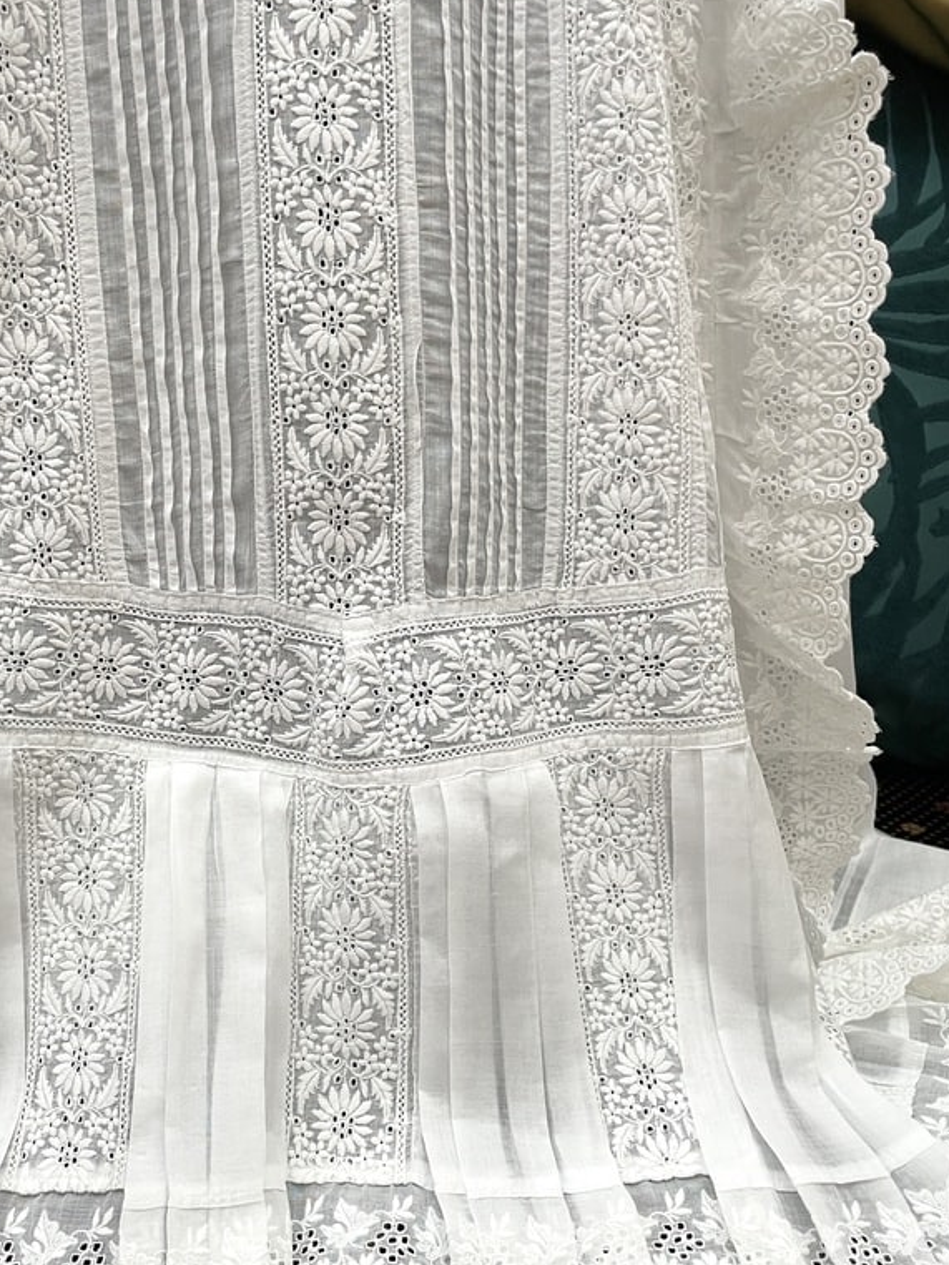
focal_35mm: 35
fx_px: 1279
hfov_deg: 40.4
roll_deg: +1.9
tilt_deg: -17.0
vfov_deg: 52.5
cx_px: 346
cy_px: 695
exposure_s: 1/50
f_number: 1.6
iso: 100
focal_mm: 4.2
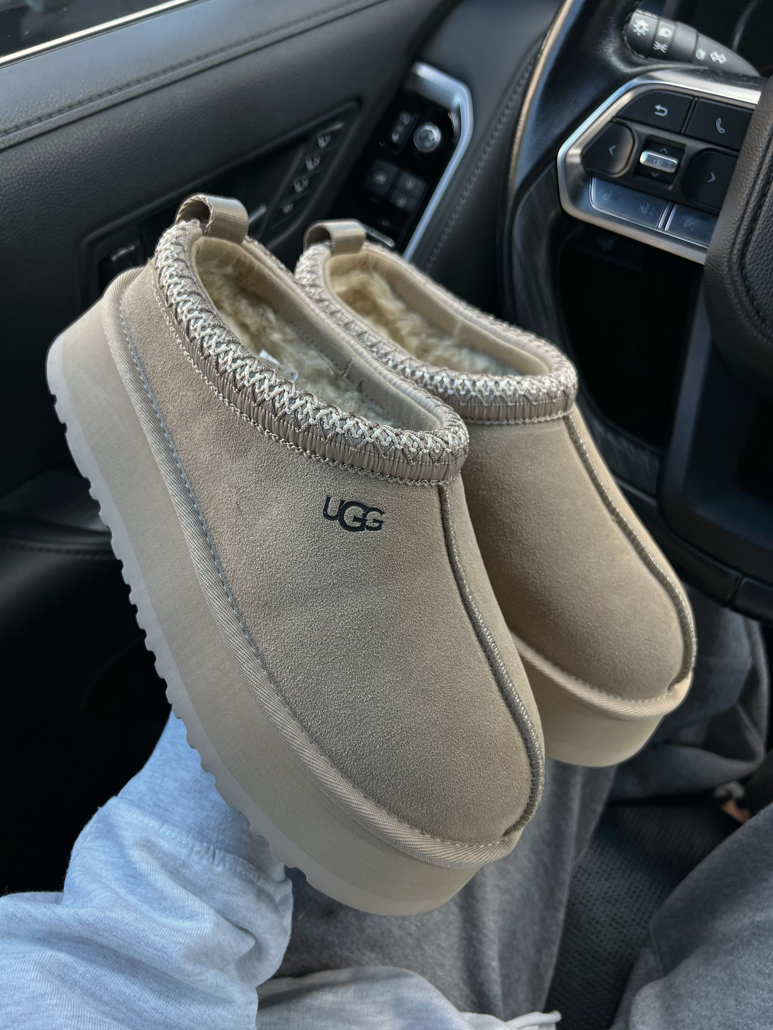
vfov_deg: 67.3
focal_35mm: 26
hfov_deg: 53.1
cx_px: 386
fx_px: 774
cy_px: 515
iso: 40
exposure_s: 1/272
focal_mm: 5.7
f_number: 1.5
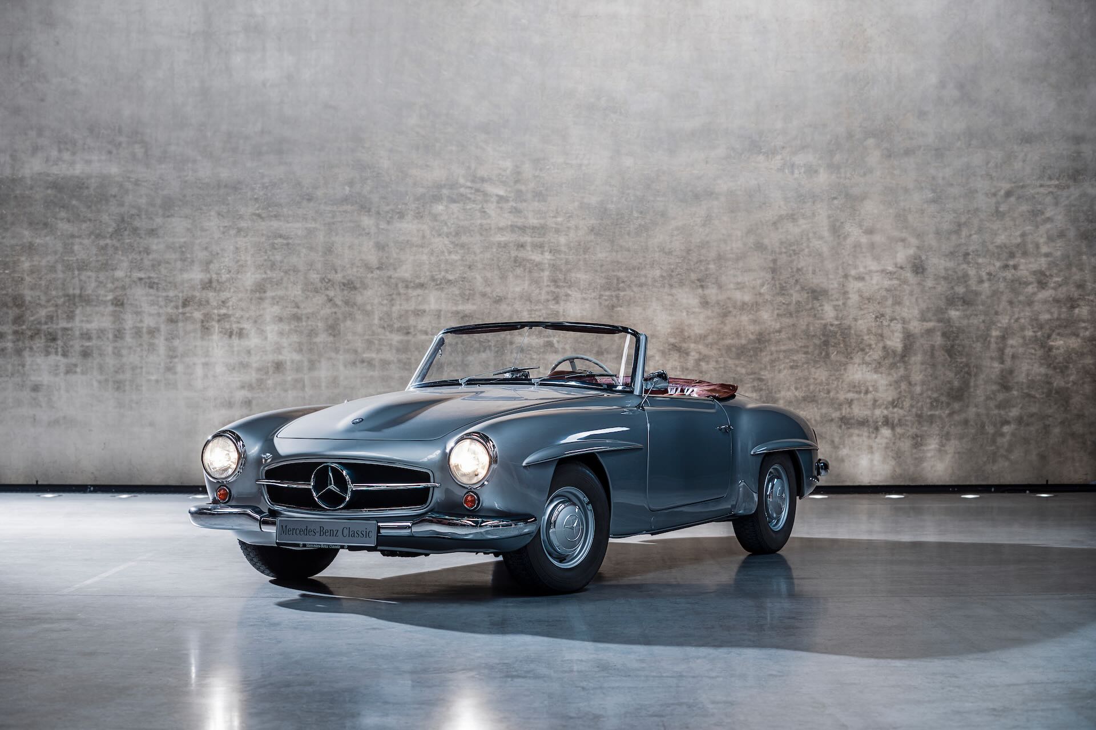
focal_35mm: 70
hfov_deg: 28.8
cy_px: 365
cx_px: 548
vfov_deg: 19.5
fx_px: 2131
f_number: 4
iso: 640
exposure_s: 1/40
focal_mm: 70
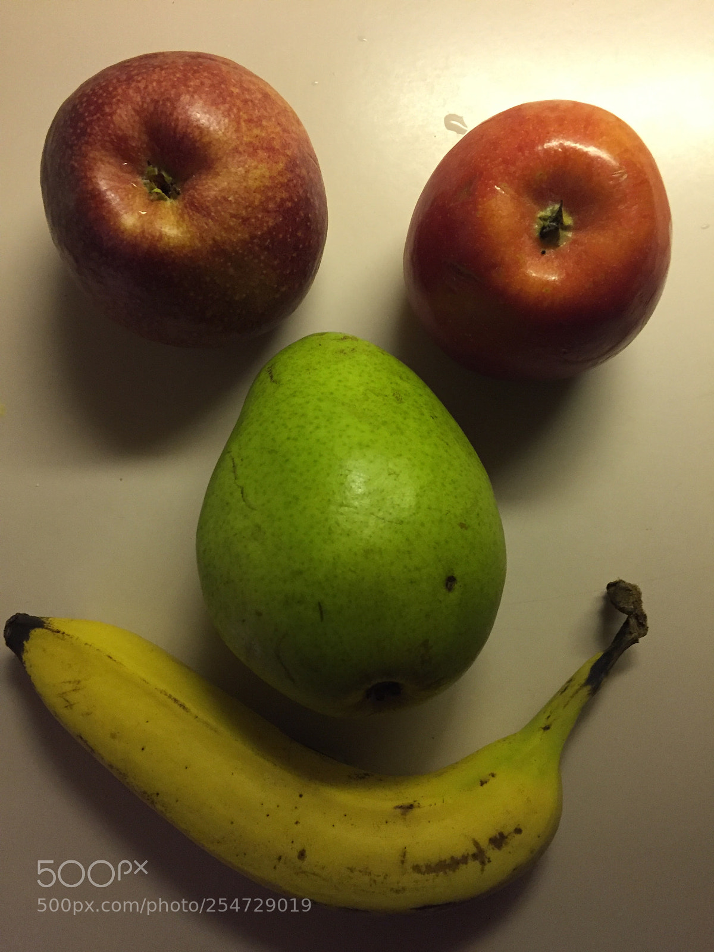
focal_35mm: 29
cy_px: 476
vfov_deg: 61.7
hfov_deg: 48.2
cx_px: 357
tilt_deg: -86.6
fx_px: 798
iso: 200
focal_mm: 4.15
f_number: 2.2
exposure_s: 1/30
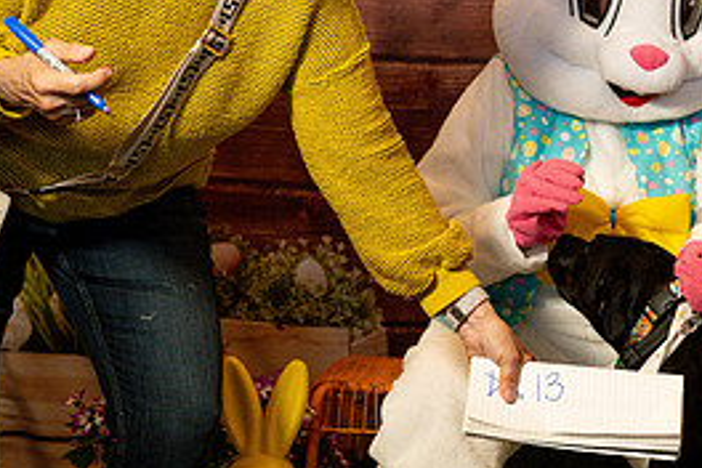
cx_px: 628
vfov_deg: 17.3
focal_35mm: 79
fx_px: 1540
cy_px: 251
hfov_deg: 24.9
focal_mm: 36
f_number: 2.8
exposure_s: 1/500
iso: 4000
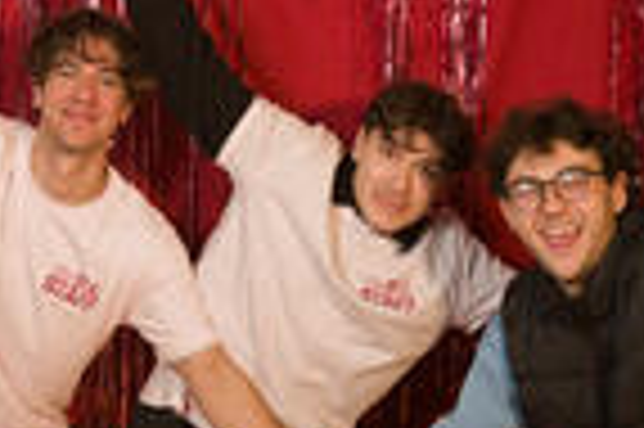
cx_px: 212
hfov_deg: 22.7
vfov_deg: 15.0
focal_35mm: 90
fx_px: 1600
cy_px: 14
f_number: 4.5
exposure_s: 1/160
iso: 4000
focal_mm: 31.9
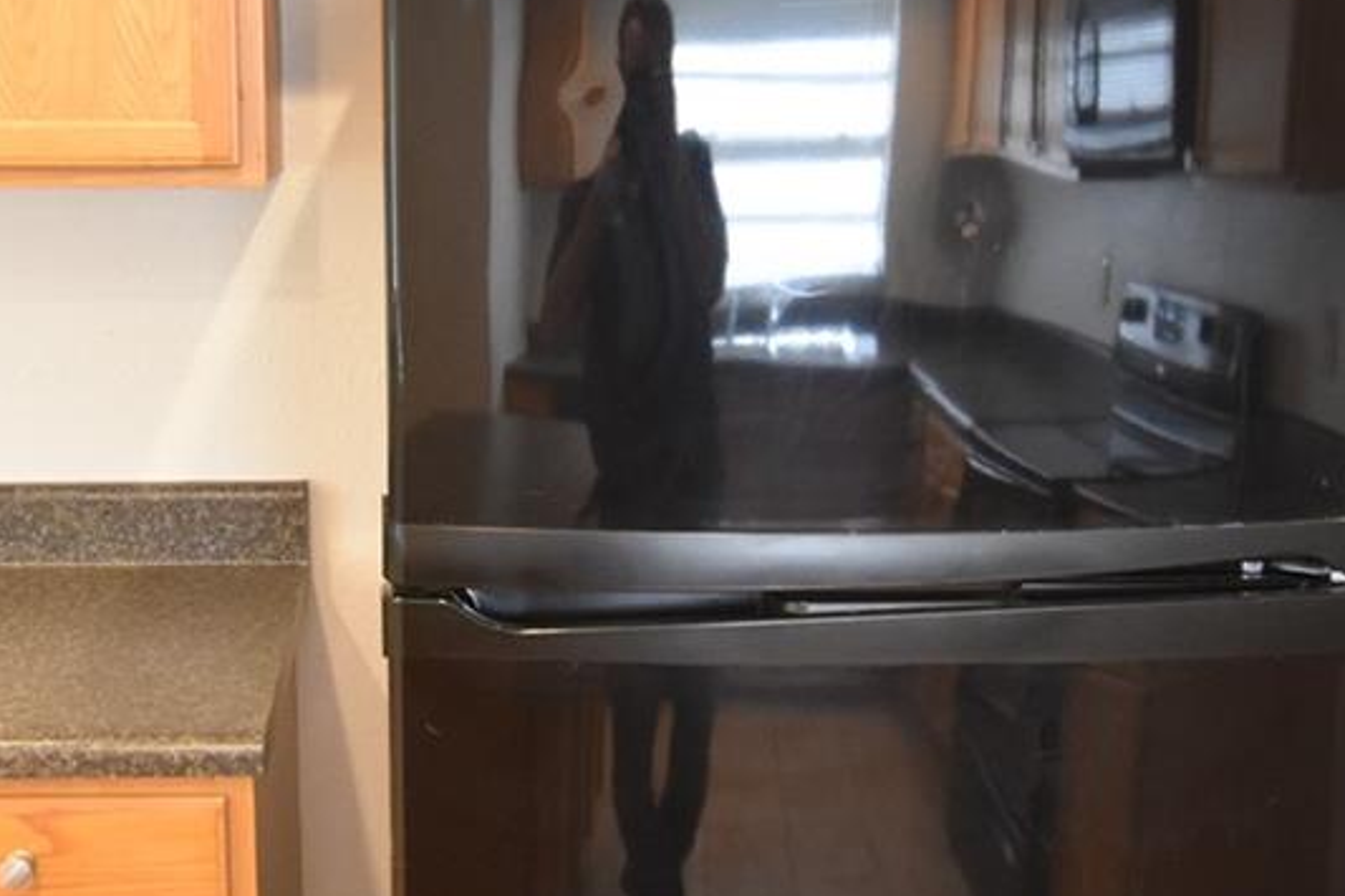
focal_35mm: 45
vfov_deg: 29.8
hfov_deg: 43.1
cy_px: 416
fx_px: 1681
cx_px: 457
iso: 1600
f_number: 3.5
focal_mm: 10
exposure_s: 1/60
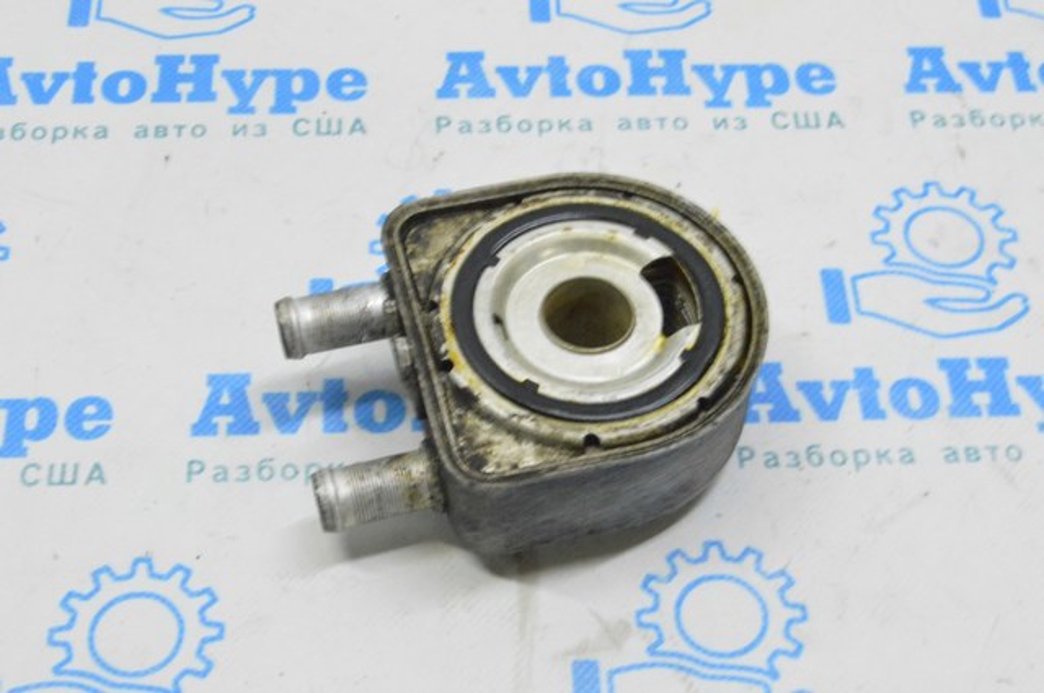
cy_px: 346
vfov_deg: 22.6
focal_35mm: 60
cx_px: 522
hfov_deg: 33.4
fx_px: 1738
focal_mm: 40
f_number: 20
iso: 6400
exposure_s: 1/20
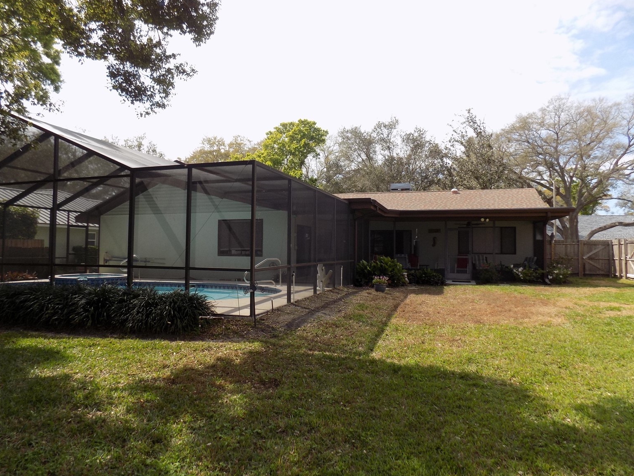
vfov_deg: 56.8
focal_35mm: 24
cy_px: 236
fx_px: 440
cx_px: 307
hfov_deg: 71.6
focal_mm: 4
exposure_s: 1/800
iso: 80
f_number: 3.1
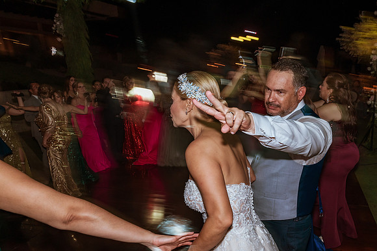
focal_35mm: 28
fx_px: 293
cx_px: 220
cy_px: 146
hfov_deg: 65.1
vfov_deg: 46.2
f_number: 7.1
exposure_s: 1/60
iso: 800
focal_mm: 24
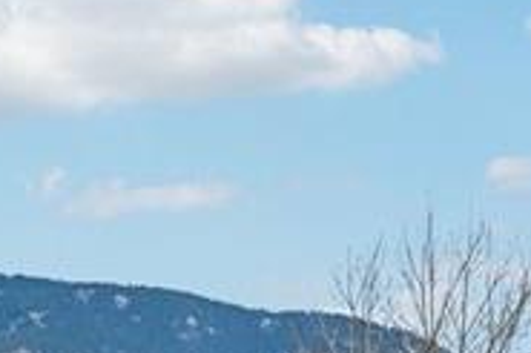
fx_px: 2446
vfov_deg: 7.9
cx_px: -204
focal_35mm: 166
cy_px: 663
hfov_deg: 12.0
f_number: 11
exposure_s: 1/30
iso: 72
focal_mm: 30
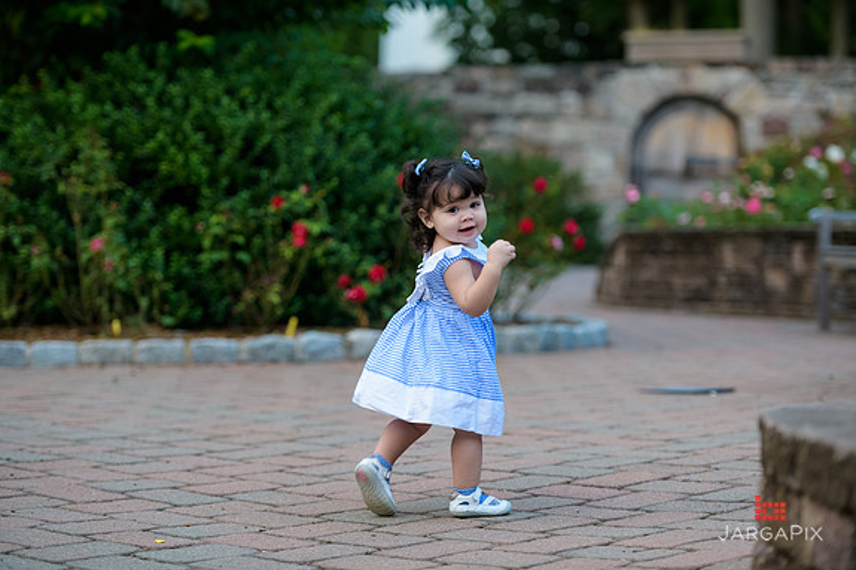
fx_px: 2686
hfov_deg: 18.1
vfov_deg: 12.1
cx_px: 429
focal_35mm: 113
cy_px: 285
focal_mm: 112
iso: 800
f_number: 3.2
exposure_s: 1/200
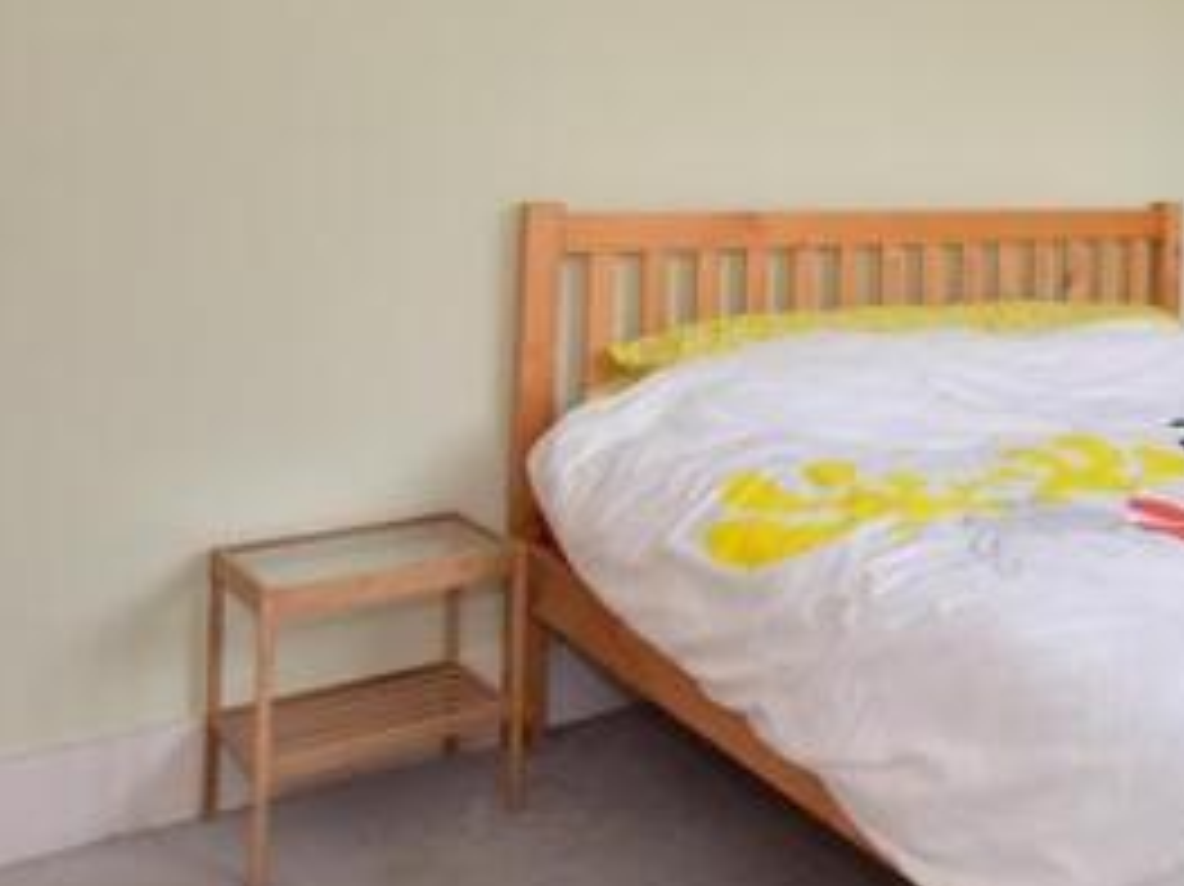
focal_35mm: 36
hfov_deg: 38.8
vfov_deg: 37.3
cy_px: 101
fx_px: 1231
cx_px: 1396
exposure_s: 1/13
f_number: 5.6
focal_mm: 10
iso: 400
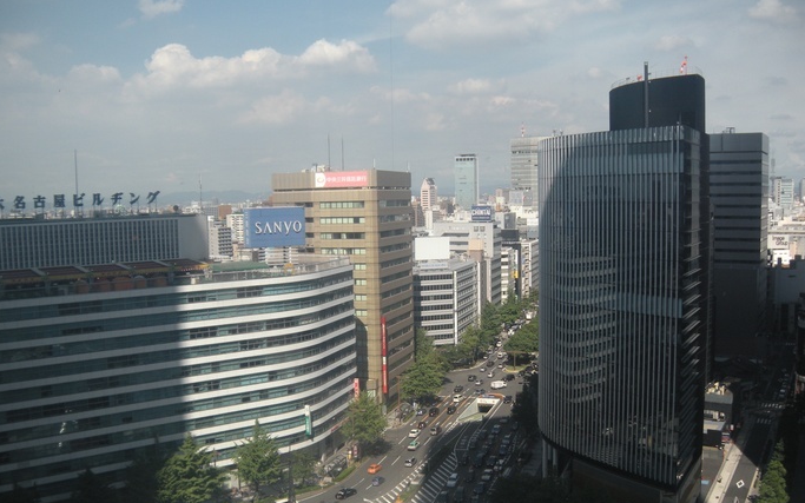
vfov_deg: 33.5
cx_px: 407
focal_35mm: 38
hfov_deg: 51.5
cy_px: 288
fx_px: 834
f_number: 3.8
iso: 64
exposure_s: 1/450
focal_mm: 5.9
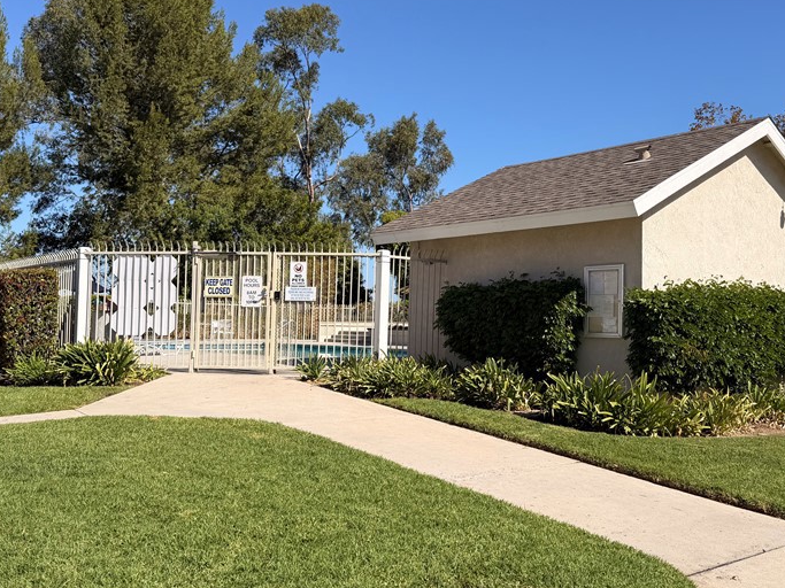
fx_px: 816
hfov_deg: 51.1
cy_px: 277
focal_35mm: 36
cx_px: 468
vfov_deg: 39.6
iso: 80
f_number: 1.78
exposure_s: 1/5714
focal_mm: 6.76
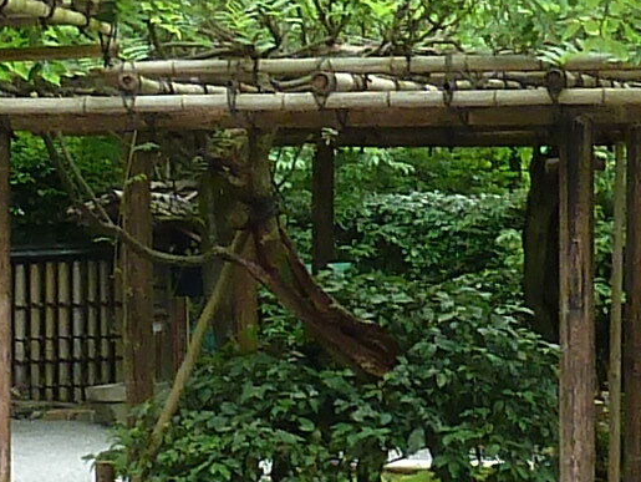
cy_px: 457
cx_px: 142
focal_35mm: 194
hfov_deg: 10.2
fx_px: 3595
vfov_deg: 7.6
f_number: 3.3
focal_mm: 4.1
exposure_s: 1/30
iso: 100
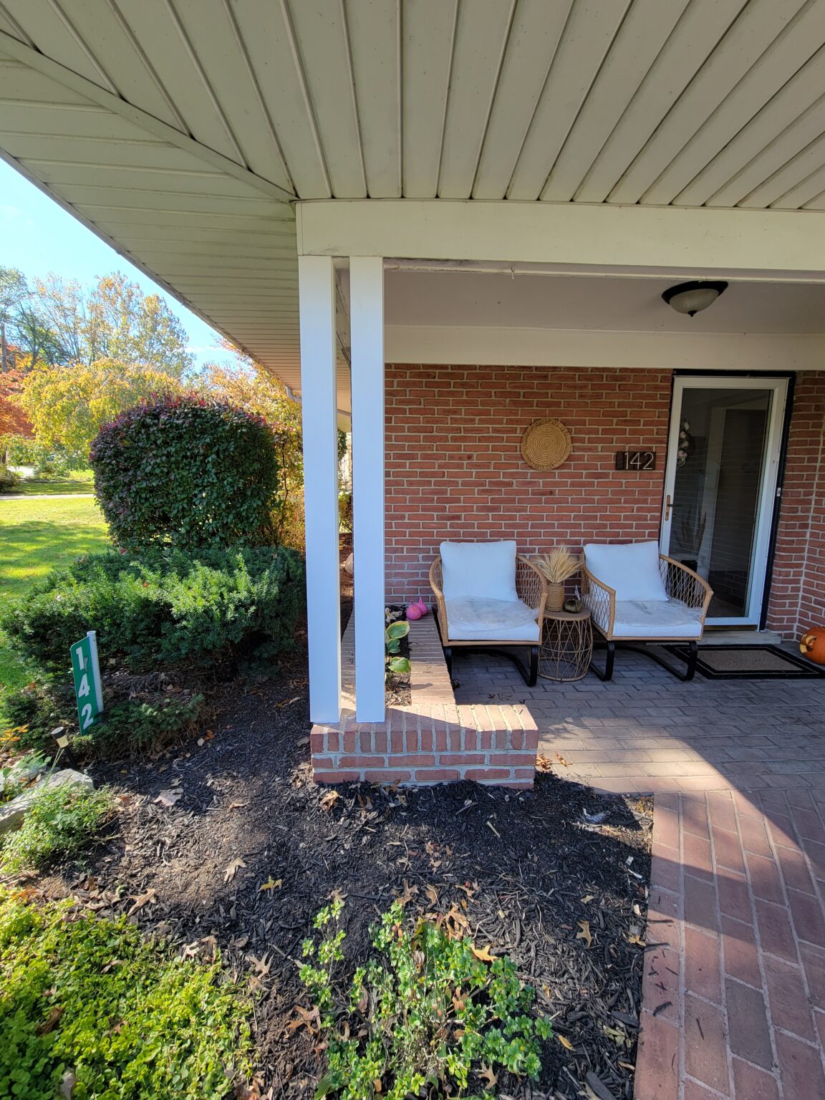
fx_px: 413
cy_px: 550
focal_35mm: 13
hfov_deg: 89.9
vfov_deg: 106.2
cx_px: 412
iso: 50
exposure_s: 1/129
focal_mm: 2.2
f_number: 2.2
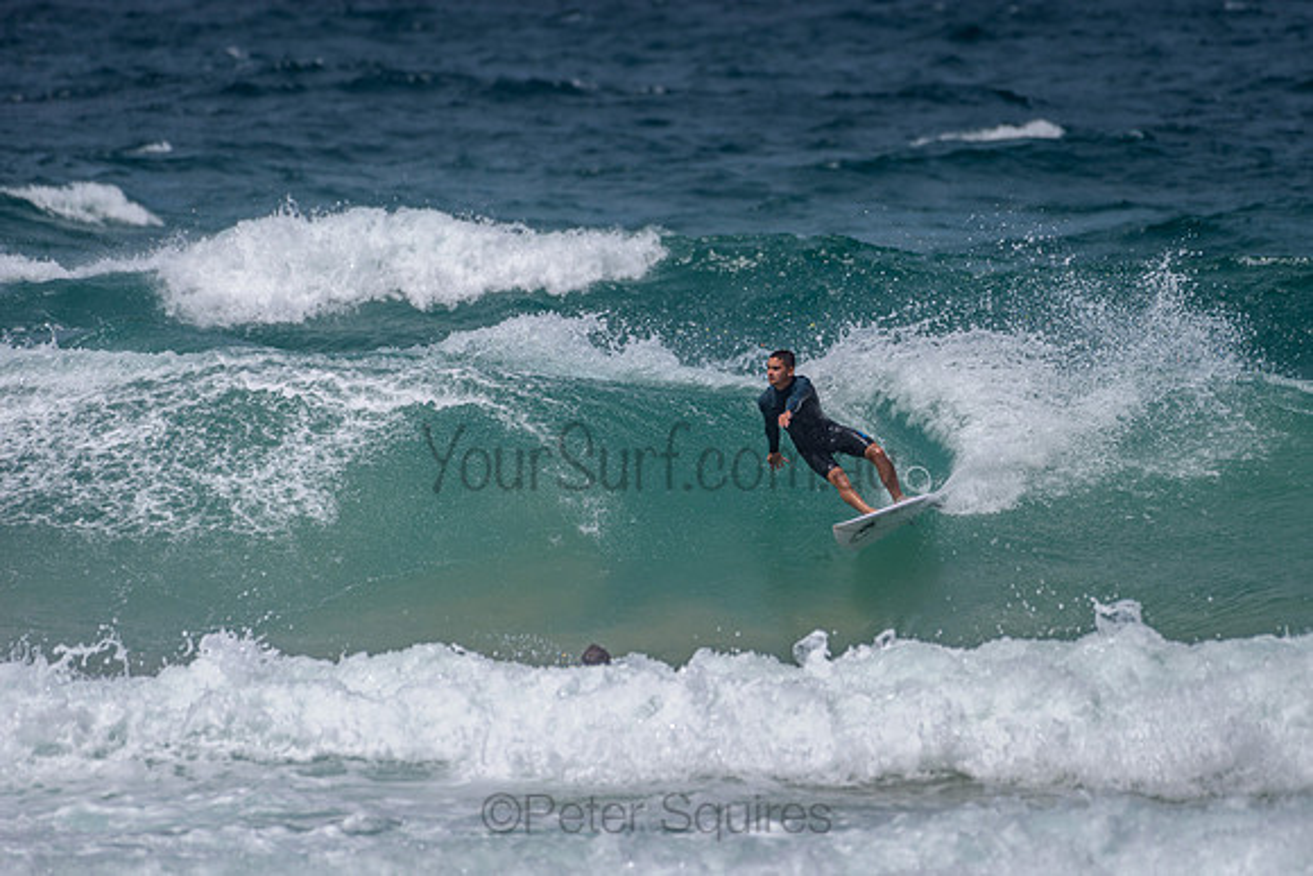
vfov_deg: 2.2
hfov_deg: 3.4
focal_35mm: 613
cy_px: 356
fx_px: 22374
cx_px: 805
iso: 64
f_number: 5.6
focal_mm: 500
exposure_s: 1/2000
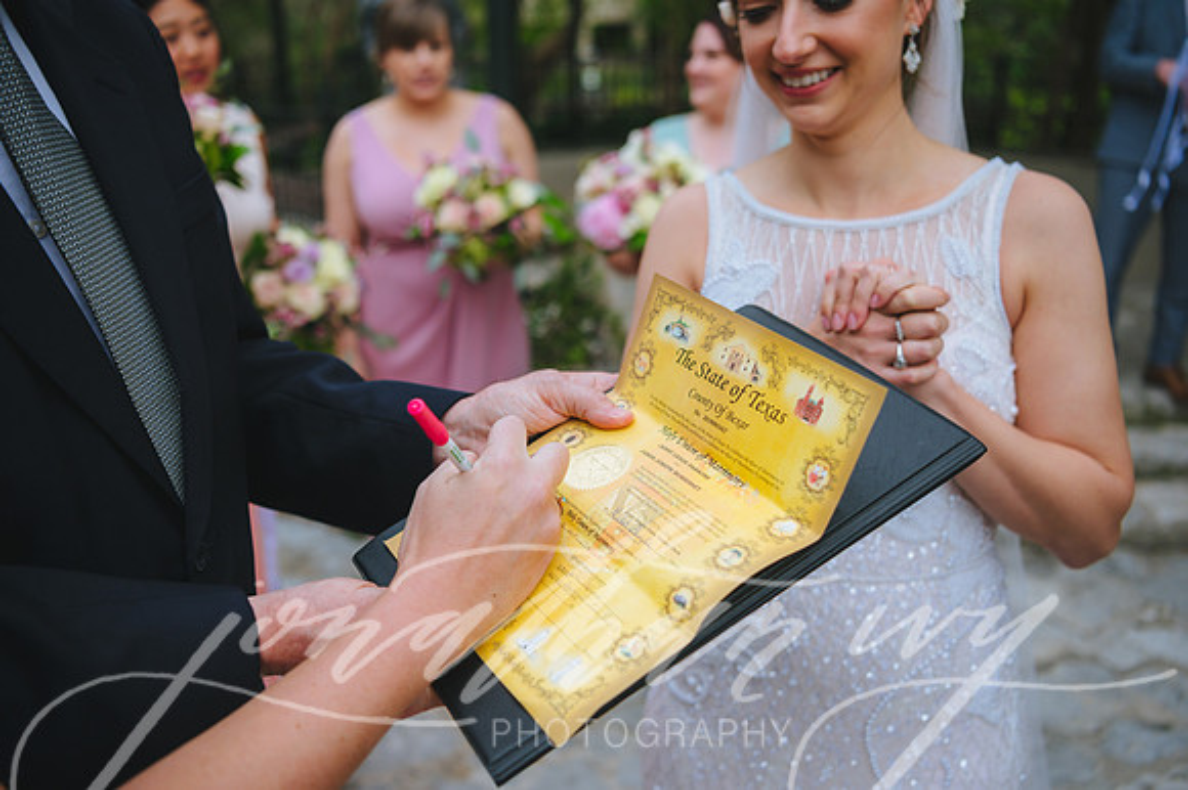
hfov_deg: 55.8
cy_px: 395
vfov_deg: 38.8
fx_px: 1121
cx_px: 594
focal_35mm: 34
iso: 400
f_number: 2.8
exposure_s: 1/1600
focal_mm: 34
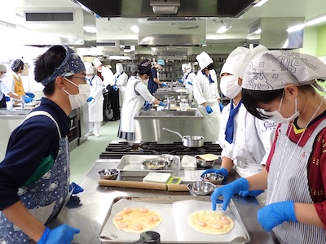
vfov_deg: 44.2
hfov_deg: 56.8
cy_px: 122
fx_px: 301
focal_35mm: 32
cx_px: 163
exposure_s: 1/125
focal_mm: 5.79
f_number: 2.4
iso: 160
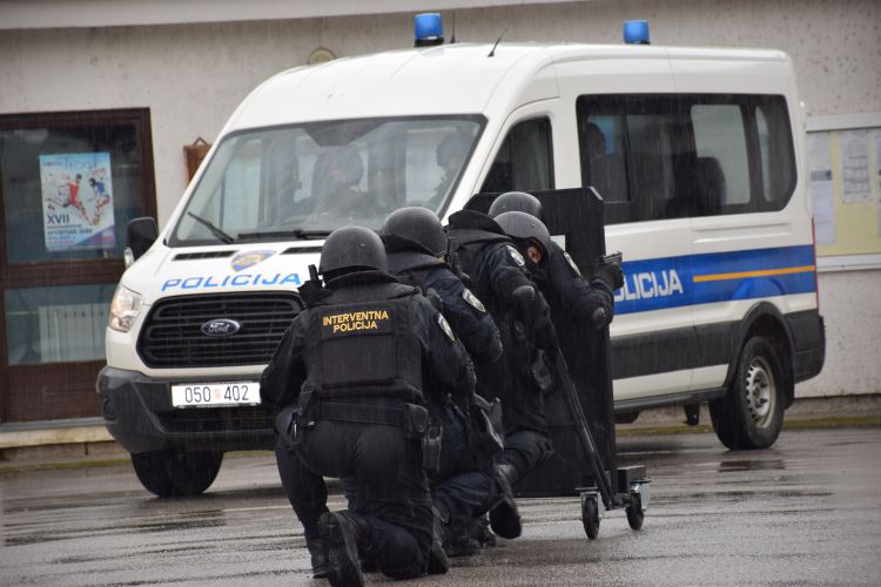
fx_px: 4111
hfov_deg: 12.2
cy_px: 294
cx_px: 440
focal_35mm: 168
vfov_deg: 8.2
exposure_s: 1/125
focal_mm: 112
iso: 180
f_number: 5.6
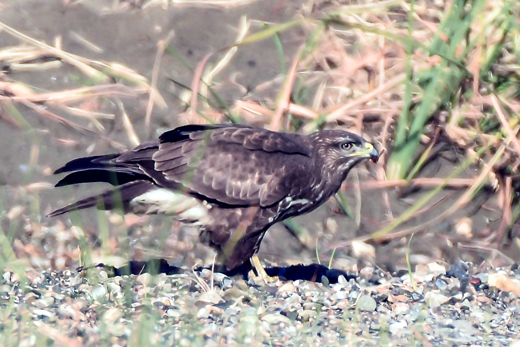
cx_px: 260
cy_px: 174
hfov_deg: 2.7
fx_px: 10832
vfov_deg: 1.8
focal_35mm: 750
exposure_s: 1/2000
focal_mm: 500
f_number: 5.6
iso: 250
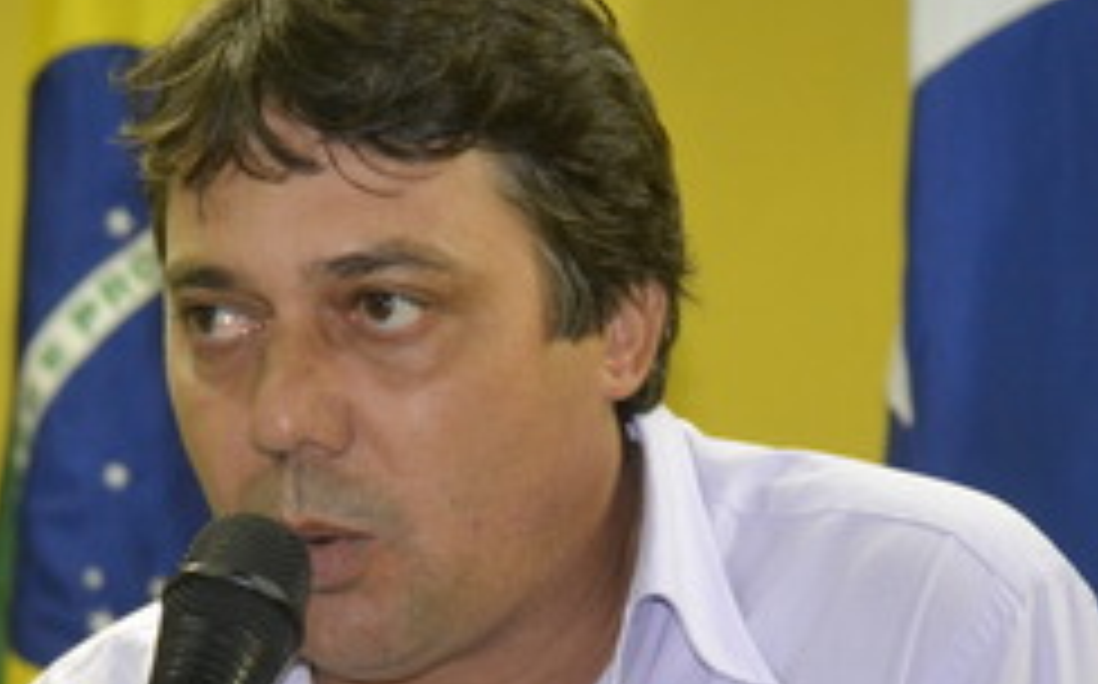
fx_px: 6129
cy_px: 562
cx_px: 340
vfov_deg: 6.4
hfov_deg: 10.2
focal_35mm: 205
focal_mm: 66
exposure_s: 1/60
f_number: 5.3
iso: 1800
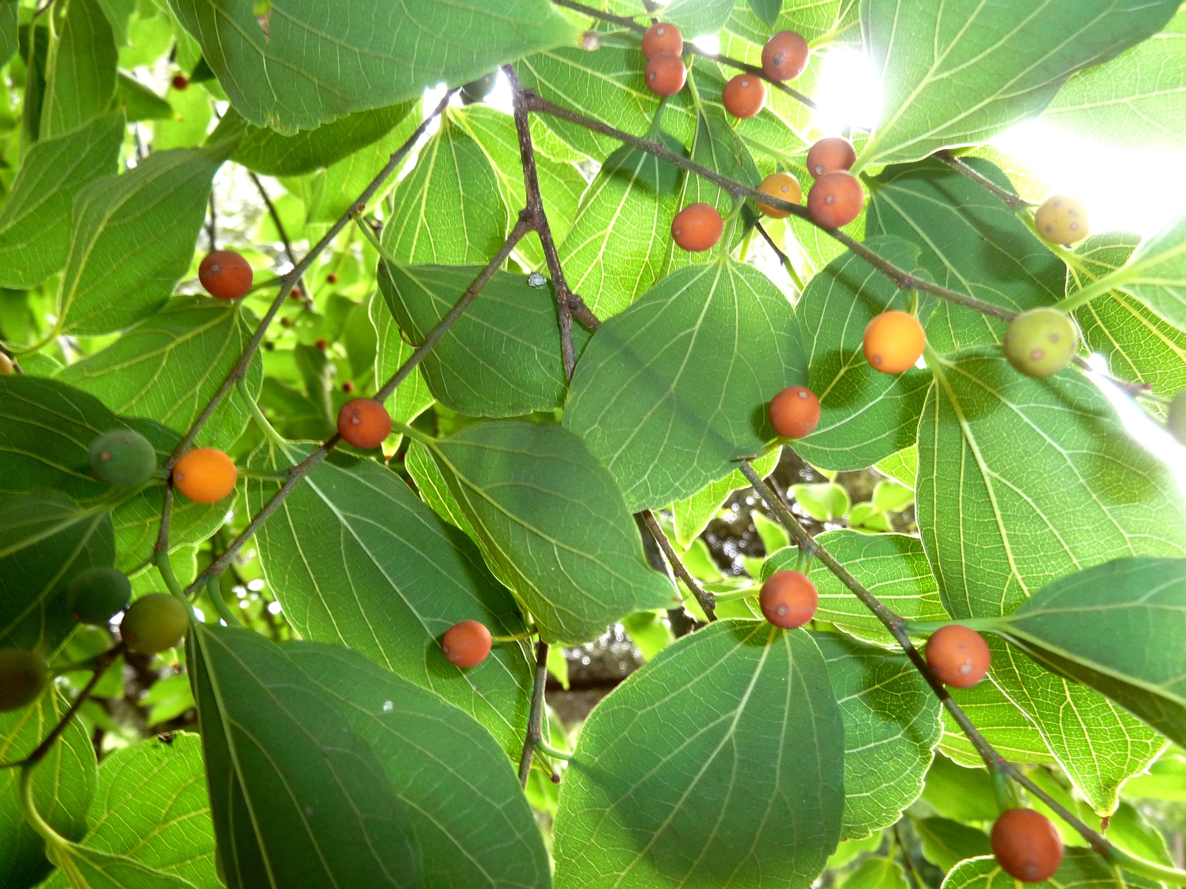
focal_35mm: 25
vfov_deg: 54.9
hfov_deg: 69.4
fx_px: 857
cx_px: 593
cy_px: 444
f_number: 3.3
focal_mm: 4.1
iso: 160
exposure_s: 1/30
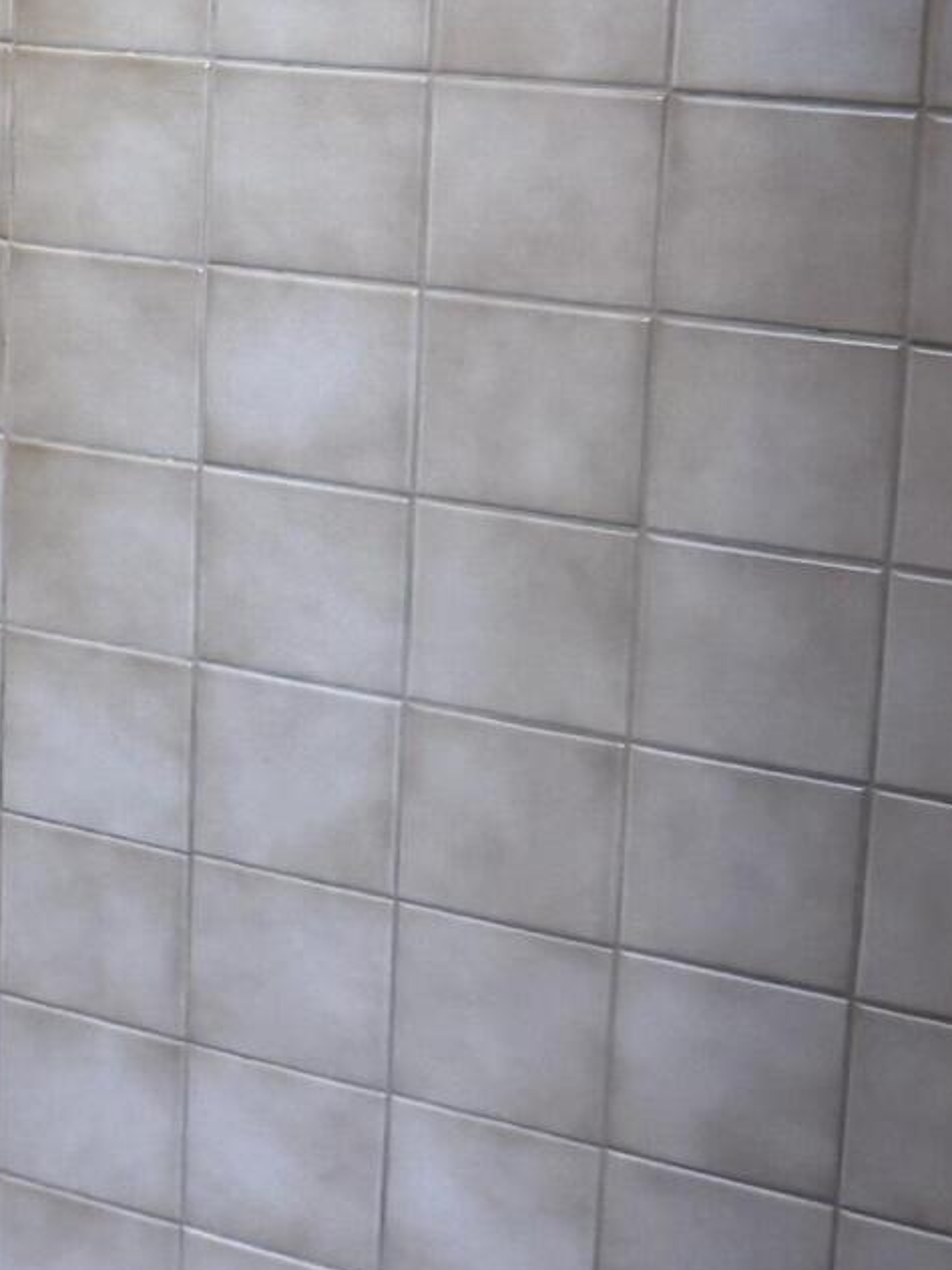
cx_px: -408
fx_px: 2787
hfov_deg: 17.7
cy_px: 109
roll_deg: -2.2
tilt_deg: -11.3
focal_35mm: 76
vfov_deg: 24.8
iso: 250
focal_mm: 6.76
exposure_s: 1/60
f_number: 1.78
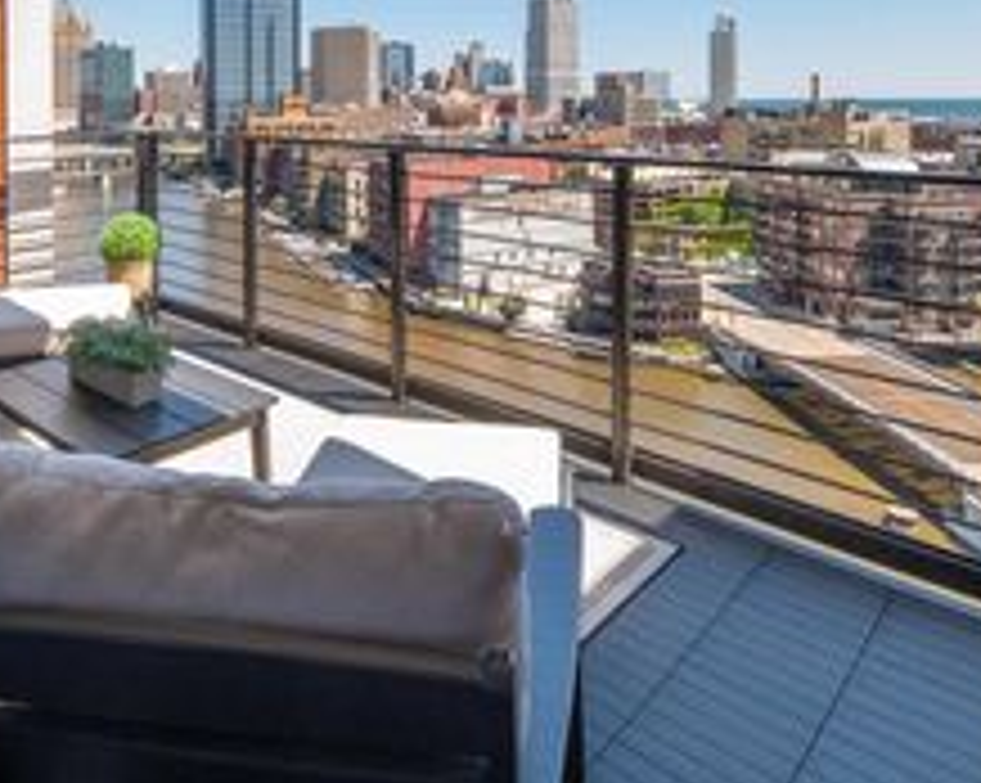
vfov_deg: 47.0
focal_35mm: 28
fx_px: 812
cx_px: 436
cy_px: 97
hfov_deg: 62.1
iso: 320
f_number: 8
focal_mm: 13
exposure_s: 1/200
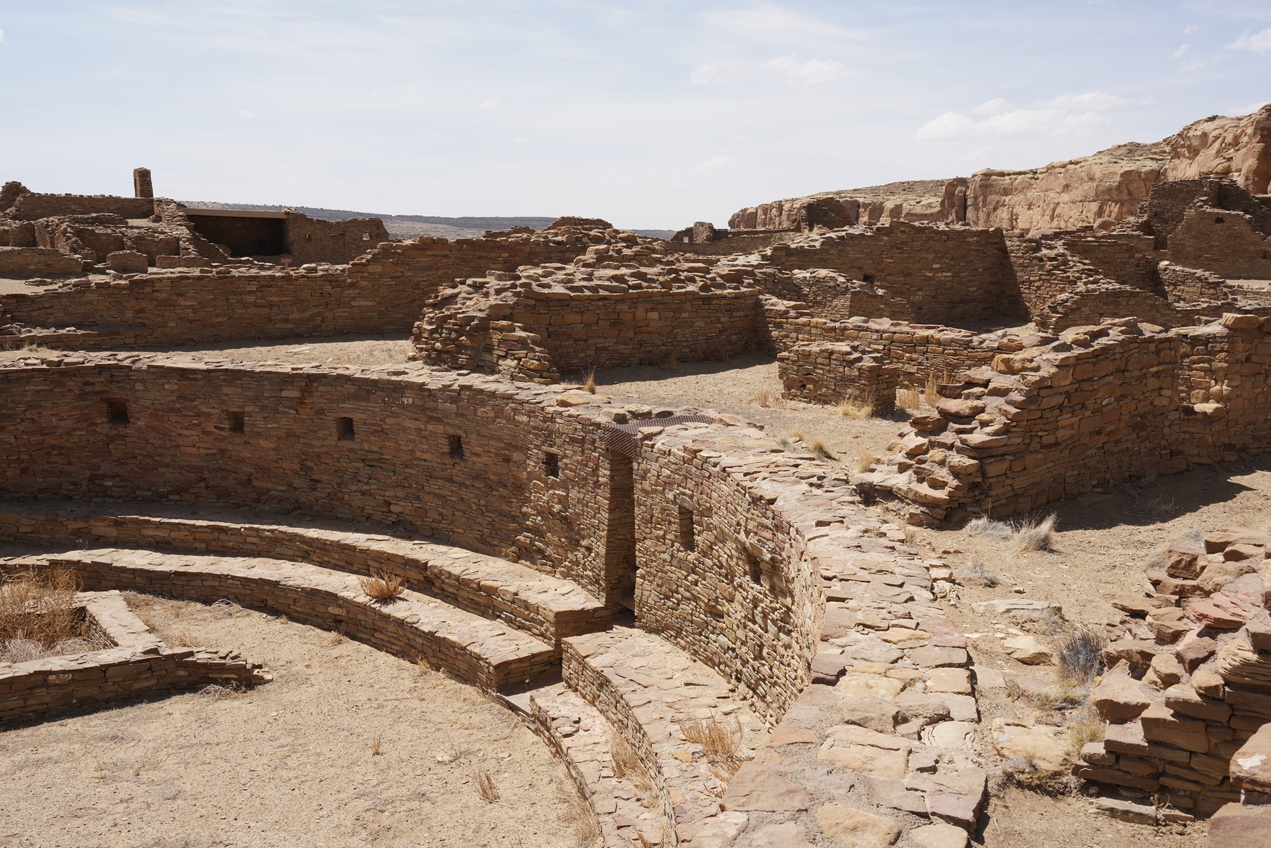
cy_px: 424
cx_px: 636
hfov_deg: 50.7
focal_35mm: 38
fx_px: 1342
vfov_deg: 35.1
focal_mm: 38
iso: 100
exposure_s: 1/100
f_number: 14
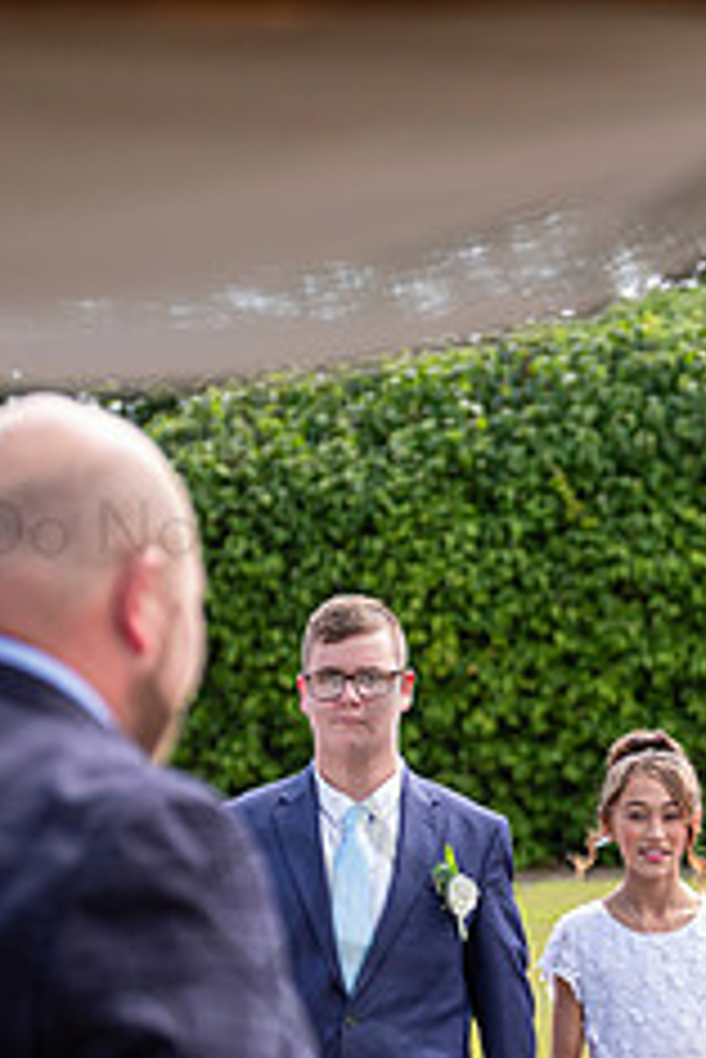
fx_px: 6021
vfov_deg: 10.0
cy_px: 914
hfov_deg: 6.7
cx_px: 522
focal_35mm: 205
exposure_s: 1/640
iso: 200
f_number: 3.2
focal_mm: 71.5
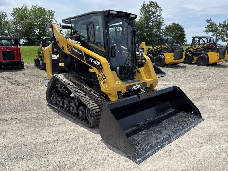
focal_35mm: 26
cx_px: 114
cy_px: 86
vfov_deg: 53.1
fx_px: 171
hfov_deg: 67.3
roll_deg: +0.1
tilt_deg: -12.9
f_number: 1.6
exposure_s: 1/2513
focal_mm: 5.96
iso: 50
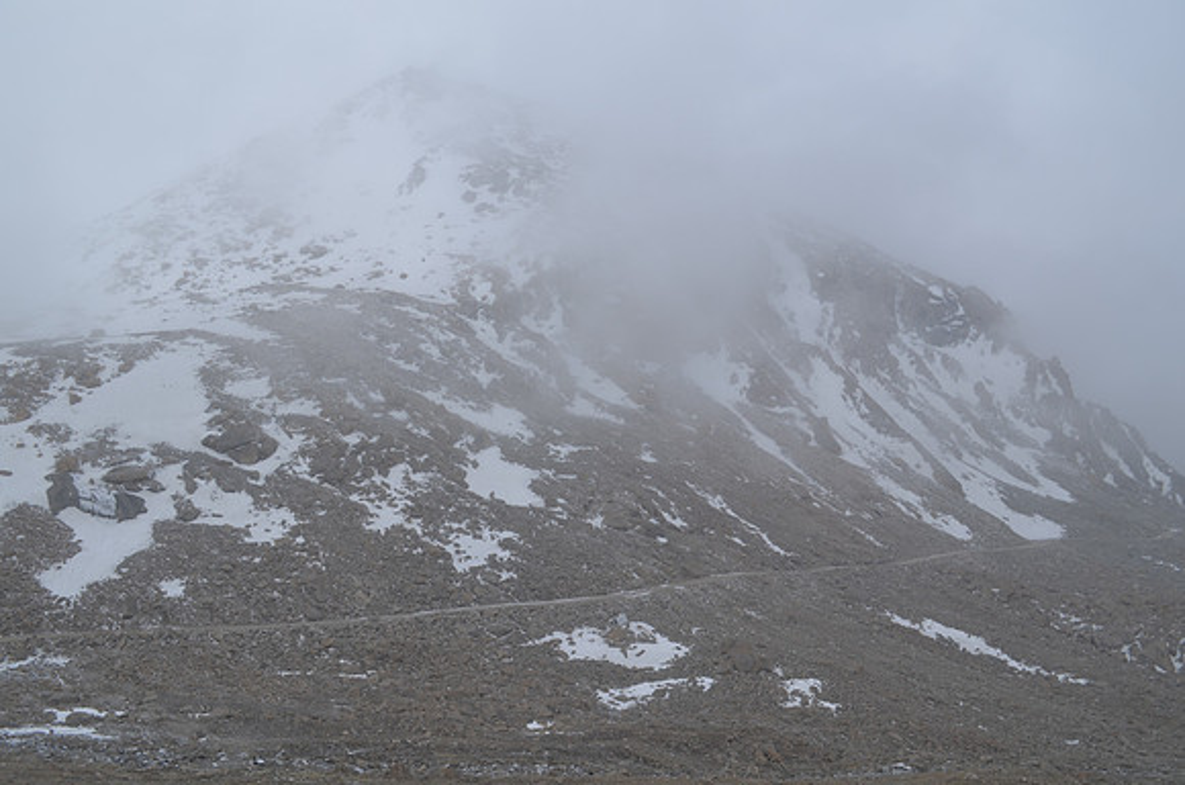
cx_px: 592
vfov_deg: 43.4
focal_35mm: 30
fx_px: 985
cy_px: 392
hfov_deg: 62.0
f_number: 8
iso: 100
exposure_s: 1/250
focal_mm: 20
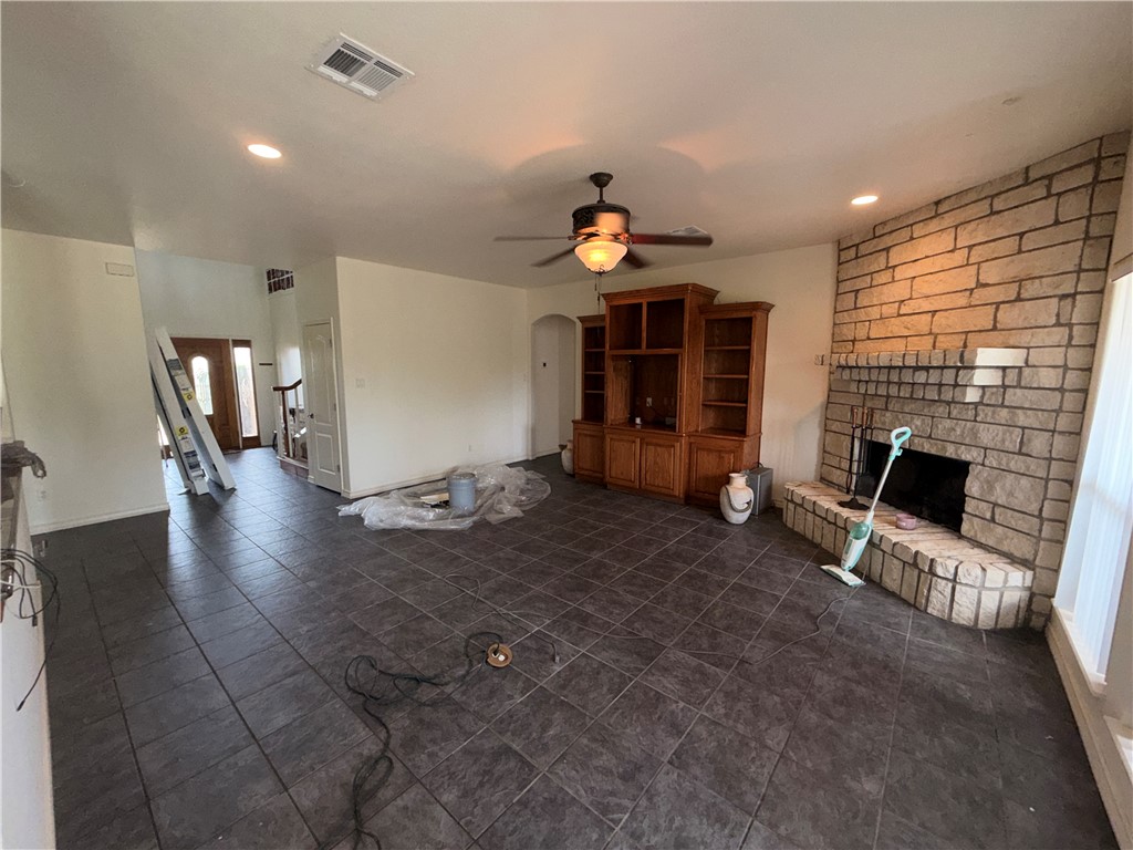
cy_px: 425
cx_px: 566
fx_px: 458
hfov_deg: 102.1
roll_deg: +1.1
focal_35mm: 14
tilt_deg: -7.0
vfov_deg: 85.7
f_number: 2.2
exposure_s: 1/60
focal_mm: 2.22
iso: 100
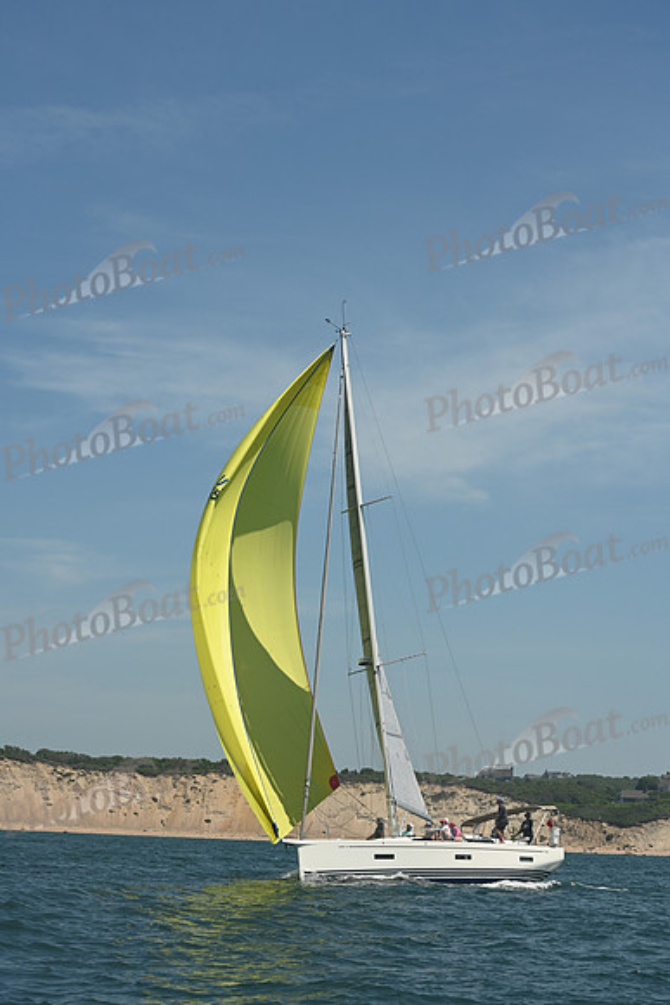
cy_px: 502
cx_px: 335
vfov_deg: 23.6
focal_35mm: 86
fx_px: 2399
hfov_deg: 15.9
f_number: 10
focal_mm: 86
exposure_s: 1/1000
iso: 320
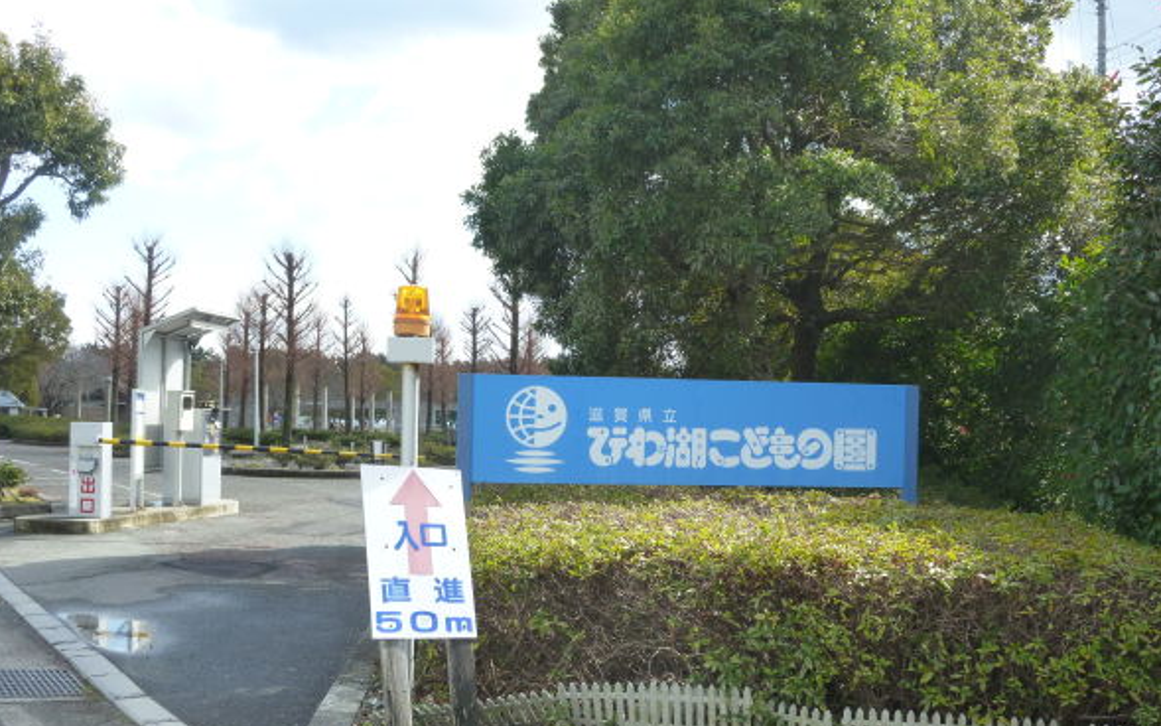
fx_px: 1297
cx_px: 574
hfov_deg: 48.2
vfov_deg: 31.2
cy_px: 424
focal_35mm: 41
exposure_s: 1/200
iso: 125
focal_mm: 6.7
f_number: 3.9
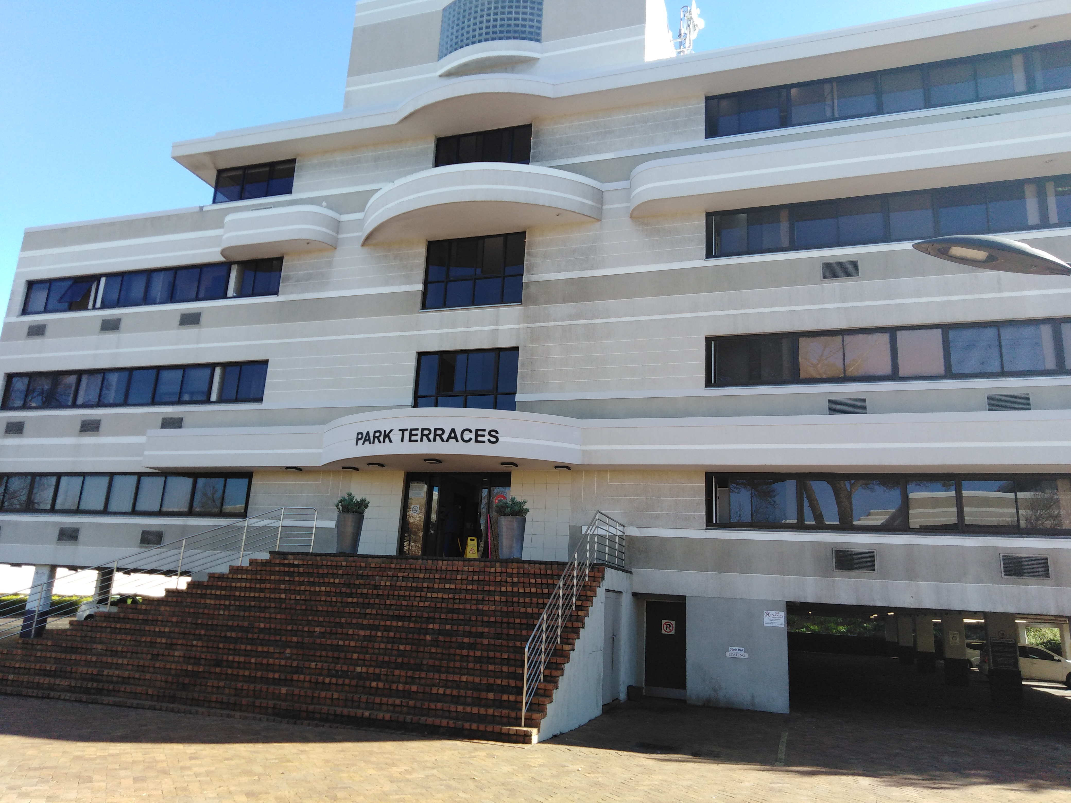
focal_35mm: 25
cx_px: 536
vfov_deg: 54.9
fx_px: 773
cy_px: 402
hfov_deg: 69.4
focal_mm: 3.46
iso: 100
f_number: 2.2
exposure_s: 1/314
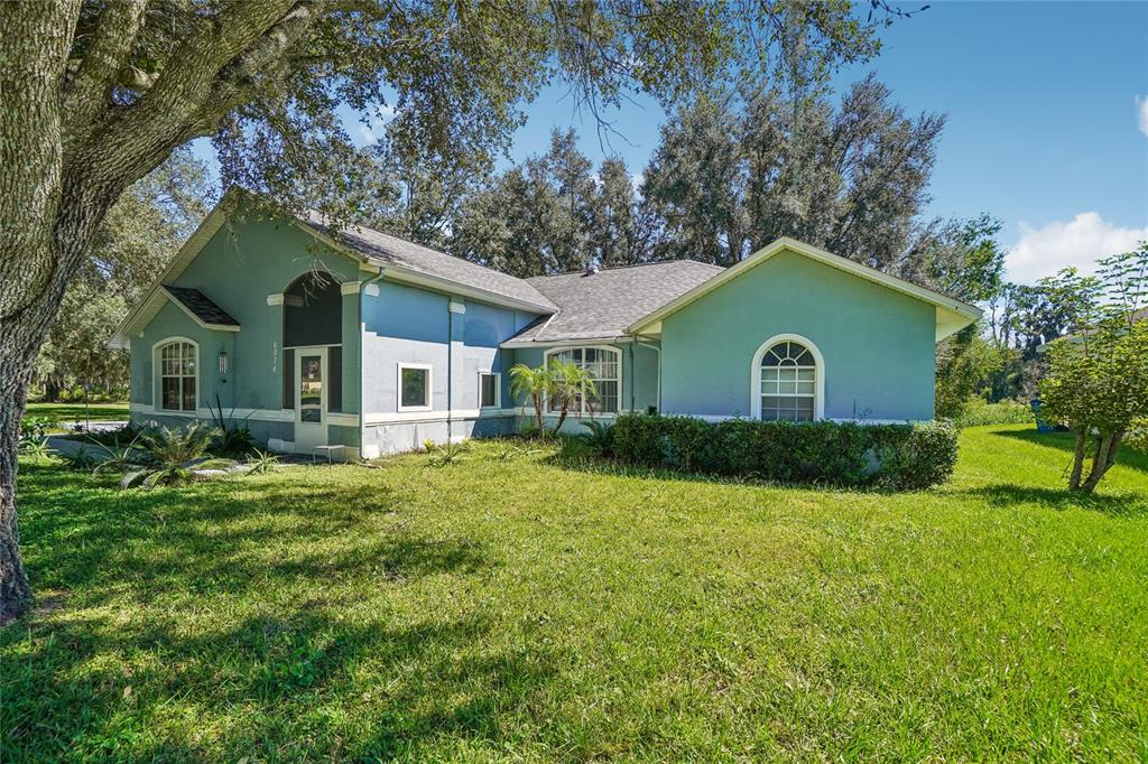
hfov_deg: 100.4
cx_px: 574
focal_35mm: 15
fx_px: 478
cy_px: 382
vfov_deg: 77.3
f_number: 8
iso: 100
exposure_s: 1/90
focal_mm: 10
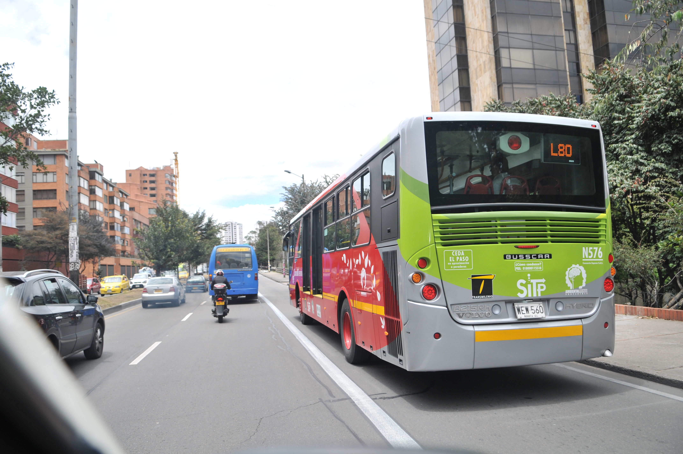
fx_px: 512
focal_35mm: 27
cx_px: 342
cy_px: 227
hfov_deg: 67.4
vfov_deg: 47.8
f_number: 2.8
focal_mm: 18
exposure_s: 1/1000
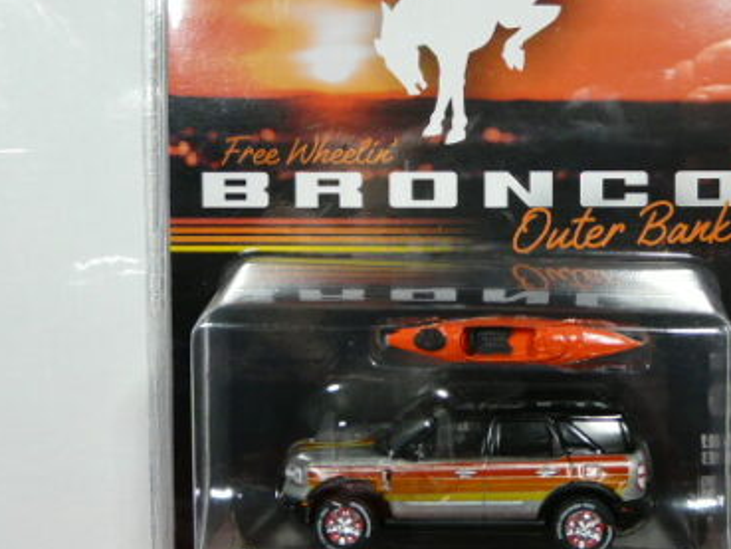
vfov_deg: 27.8
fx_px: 1098
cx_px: 489
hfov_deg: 36.4
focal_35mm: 52
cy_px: 176
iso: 100
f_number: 2.8
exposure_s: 1/50
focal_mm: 4.6
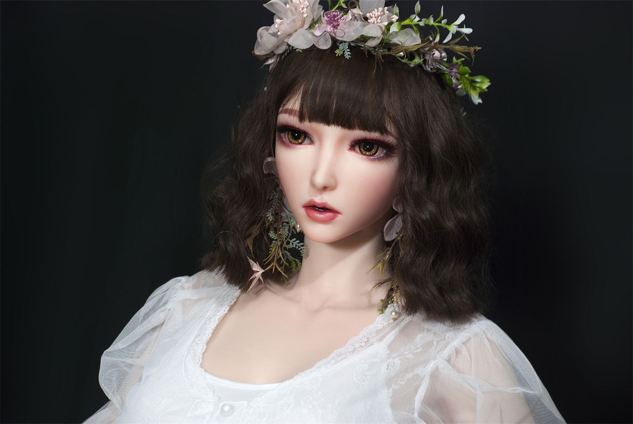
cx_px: 316
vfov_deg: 13.1
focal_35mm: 105
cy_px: 212
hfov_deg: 19.4
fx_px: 1849
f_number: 5.6
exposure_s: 1/15
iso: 500
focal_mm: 70
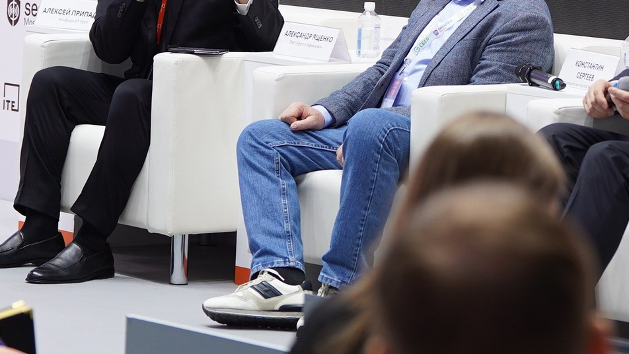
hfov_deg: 10.9
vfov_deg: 6.1
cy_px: -80
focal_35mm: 197
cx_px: 523
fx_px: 3286
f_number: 3.2
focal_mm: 70
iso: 640
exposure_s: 1/100
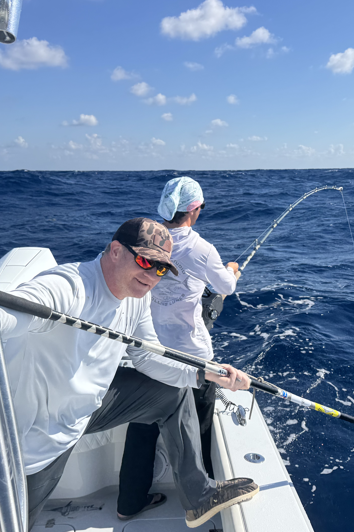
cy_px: 269
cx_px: 206
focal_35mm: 34
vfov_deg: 55.8
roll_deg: -1.4
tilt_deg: -10.2
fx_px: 501
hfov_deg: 38.8
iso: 80
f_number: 1.78
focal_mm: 6.76
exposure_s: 1/6410
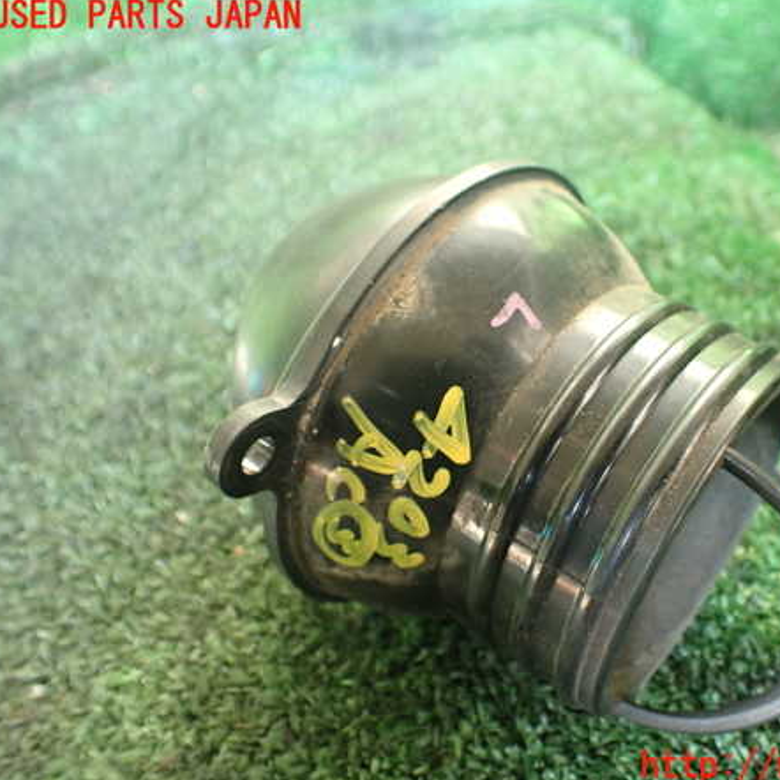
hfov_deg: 45.5
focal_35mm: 36
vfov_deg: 46.0
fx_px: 918
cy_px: 392
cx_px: 510
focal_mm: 5.4
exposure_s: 1/125
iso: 500
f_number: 2.3
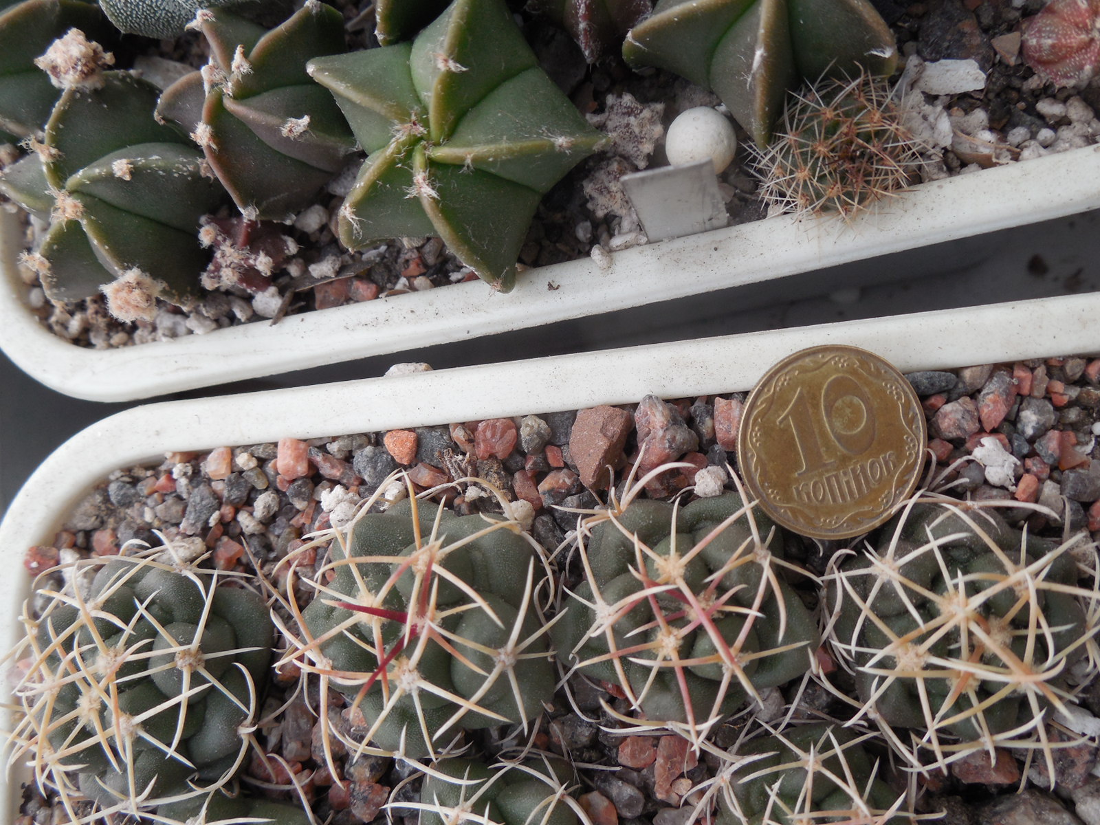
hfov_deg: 58.4
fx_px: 985
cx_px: 550
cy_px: 412
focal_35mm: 31
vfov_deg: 45.4
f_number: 3.6
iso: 125
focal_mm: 5.6
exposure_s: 1/30
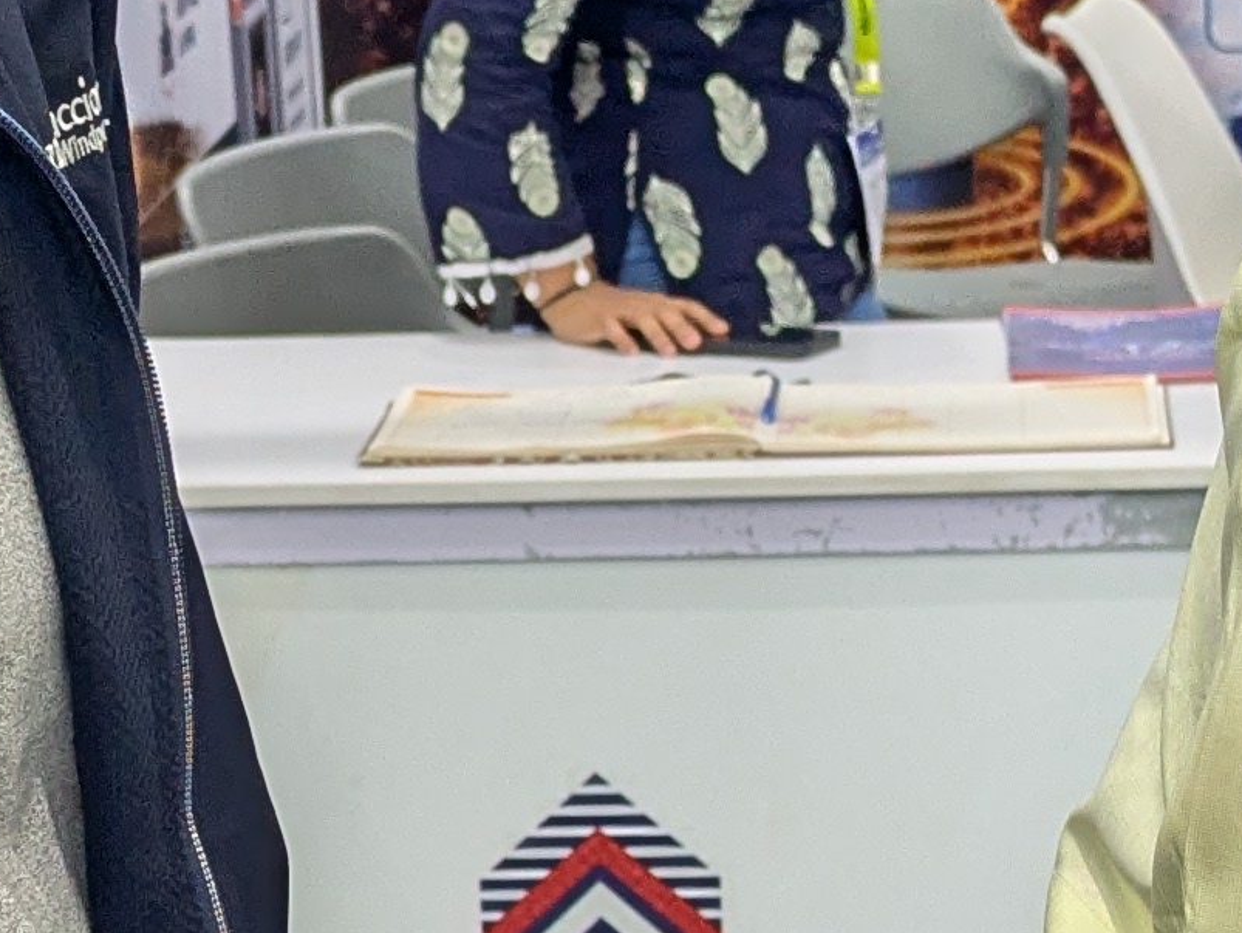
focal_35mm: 144
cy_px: 701
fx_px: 5169
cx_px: 509
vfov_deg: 10.3
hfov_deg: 13.7
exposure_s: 1/100
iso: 201
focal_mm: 5.43
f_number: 1.89
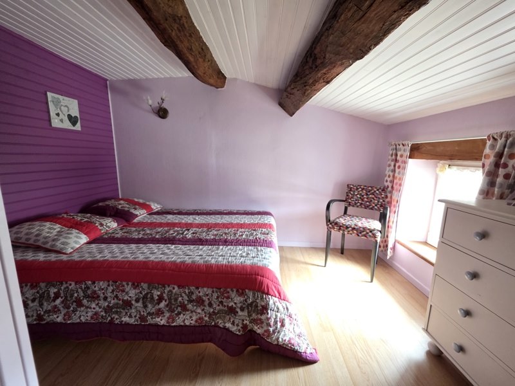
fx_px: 193
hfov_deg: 106.2
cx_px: 258
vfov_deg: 89.9
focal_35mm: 13
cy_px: 193
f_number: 1.9
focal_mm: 2.2
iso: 500
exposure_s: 1/50
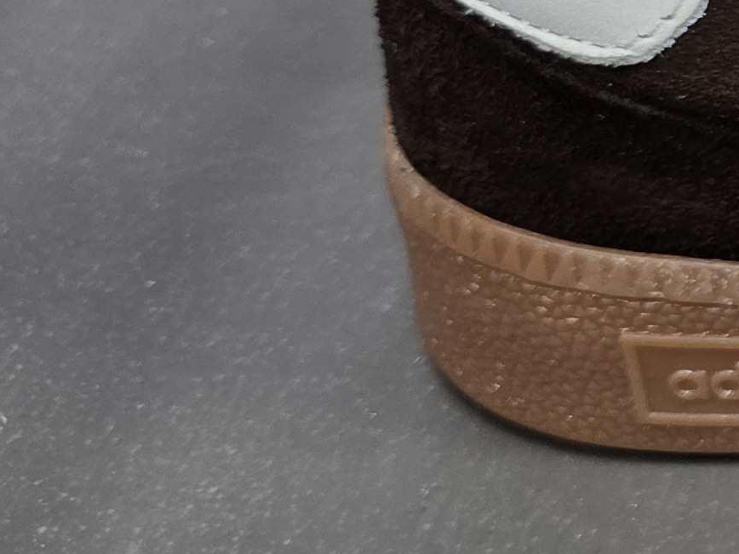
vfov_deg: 13.6
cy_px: -73
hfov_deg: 15.0
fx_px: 2263
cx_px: 1499
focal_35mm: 106
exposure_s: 1/100
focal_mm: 6.3
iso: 160
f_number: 1.7
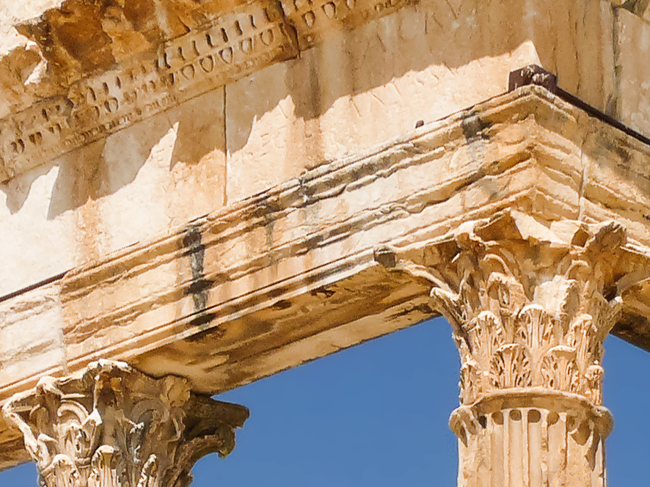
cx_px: 402
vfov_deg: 8.5
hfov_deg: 11.4
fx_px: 3248
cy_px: 636
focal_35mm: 173
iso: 100
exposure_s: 1/320
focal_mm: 8.9
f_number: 4.5
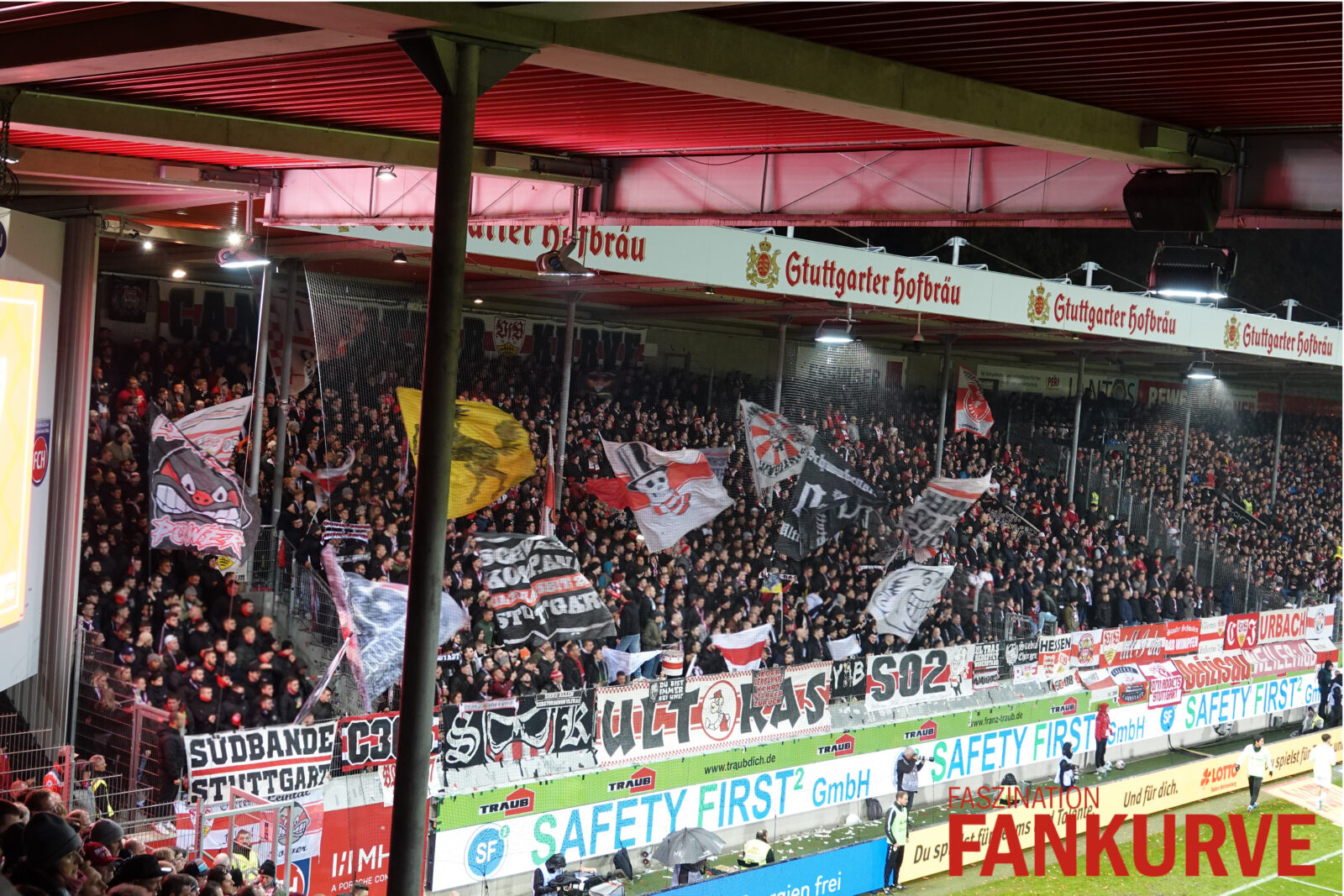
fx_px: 1643
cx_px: 672
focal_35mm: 44
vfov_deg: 30.5
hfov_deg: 44.5
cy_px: 448
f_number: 3.2
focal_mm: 16.31
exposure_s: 1/50
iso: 640
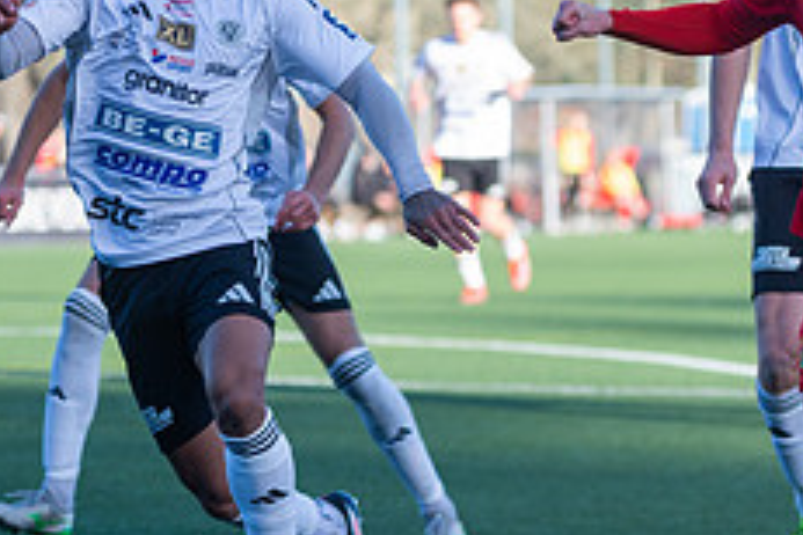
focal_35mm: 264
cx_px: 876
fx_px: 5888
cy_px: 382
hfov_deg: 7.8
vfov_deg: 5.2
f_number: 3.2
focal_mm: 105
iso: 280
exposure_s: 1/1000
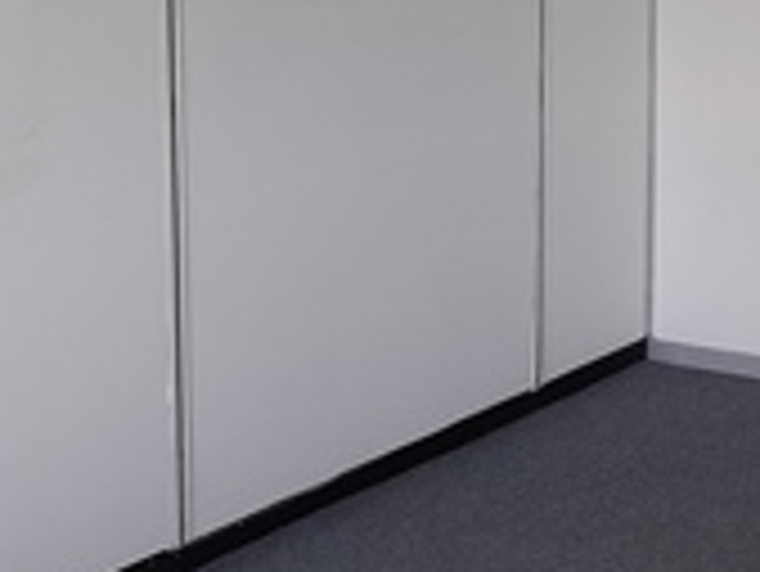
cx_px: 926
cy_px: 25
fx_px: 1758
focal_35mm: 80
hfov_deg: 22.4
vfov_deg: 18.1
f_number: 1.7
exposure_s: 1/100
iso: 40
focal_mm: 3.93
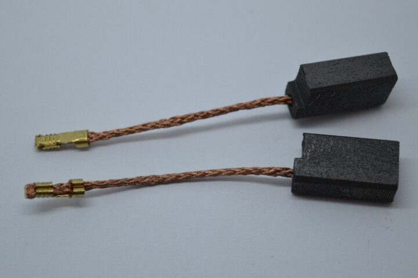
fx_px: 957
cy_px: 139
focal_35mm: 82
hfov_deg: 24.6
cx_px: 209
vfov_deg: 16.5
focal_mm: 55
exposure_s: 1/125
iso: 360
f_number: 5.6
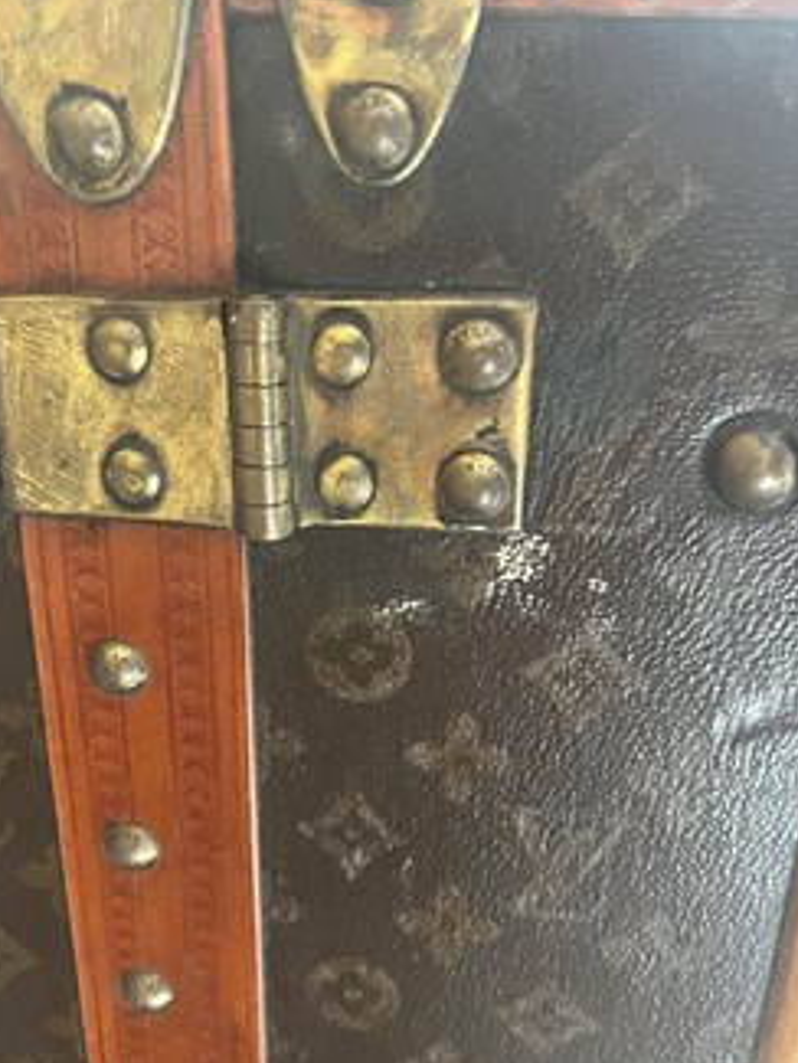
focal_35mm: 32
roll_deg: +0.6
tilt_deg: -21.4
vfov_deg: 56.8
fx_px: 983
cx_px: 360
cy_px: 556
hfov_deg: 44.1
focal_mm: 5.1
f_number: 1.6
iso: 400
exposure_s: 1/33
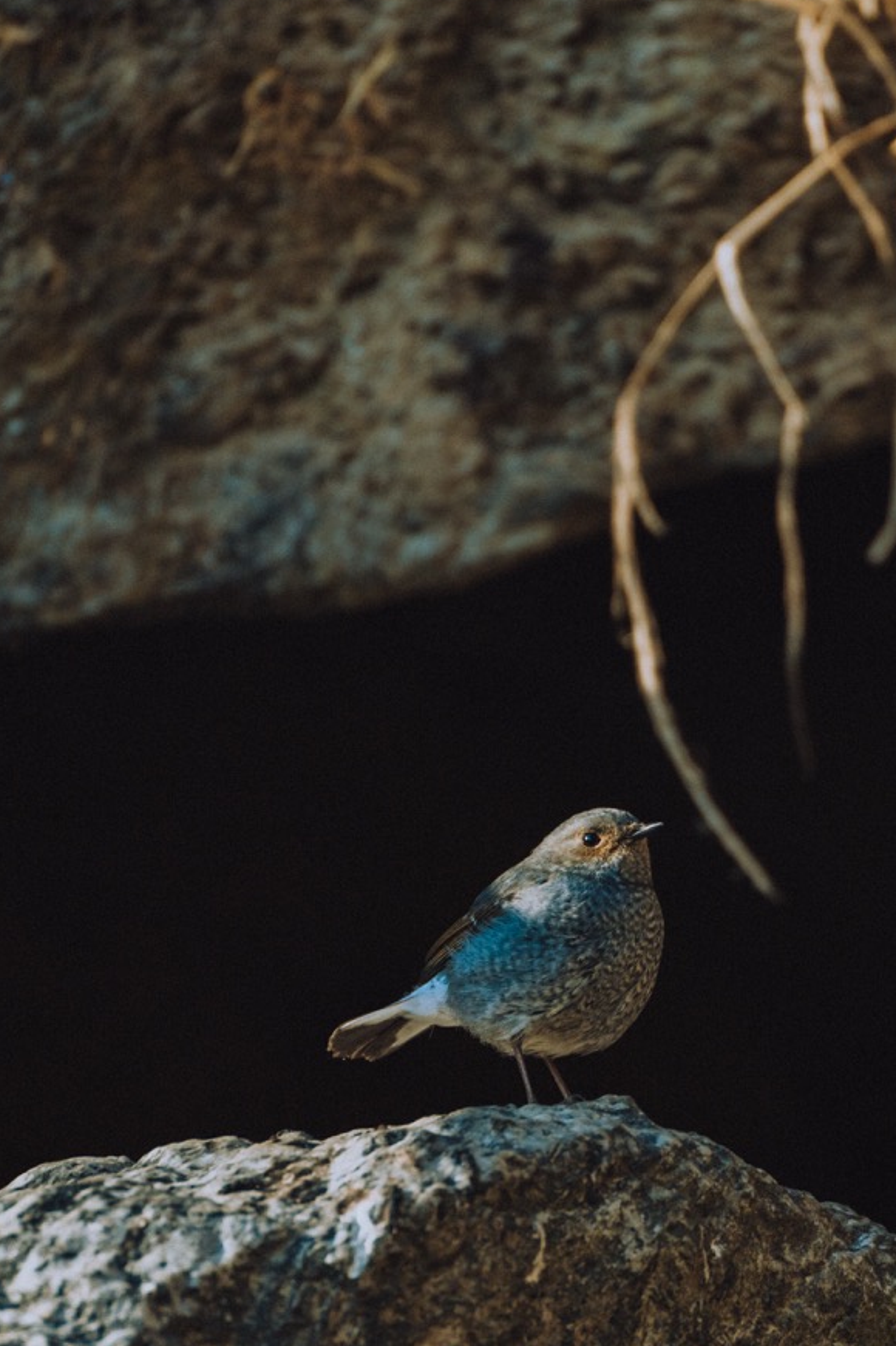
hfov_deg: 3.1
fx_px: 16476
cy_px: 817
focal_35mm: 441
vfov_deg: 4.7
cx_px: 653
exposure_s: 1/1000
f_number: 6.3
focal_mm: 300
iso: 640
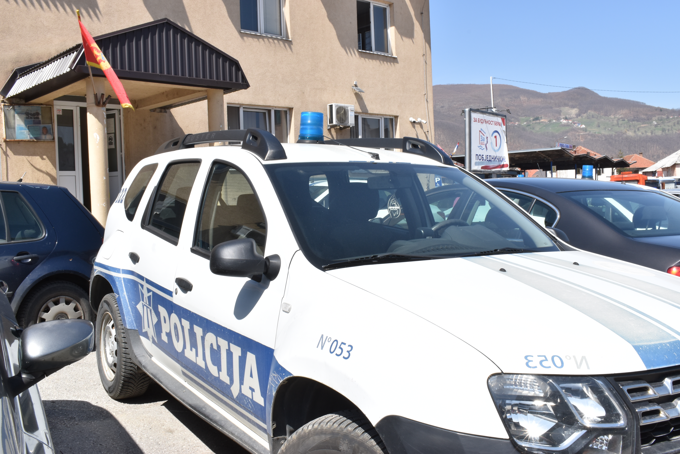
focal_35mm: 36
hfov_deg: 53.1
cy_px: 227
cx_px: 340
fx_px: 680
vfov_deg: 36.9
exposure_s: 1/80
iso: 250
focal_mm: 24
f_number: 25
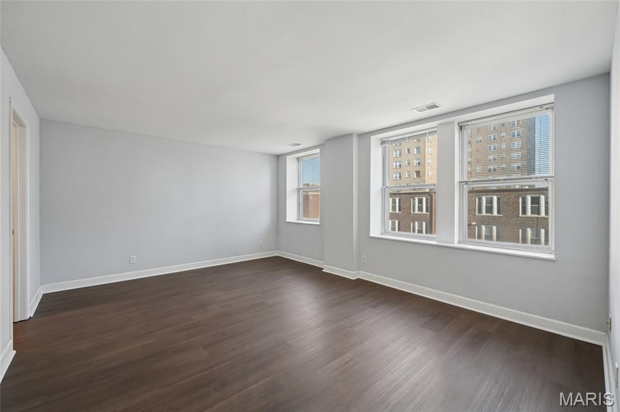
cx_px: 310
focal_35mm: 14
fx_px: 241
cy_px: 206
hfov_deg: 104.3
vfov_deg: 81.1
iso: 400
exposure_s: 1/40
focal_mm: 14
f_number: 8
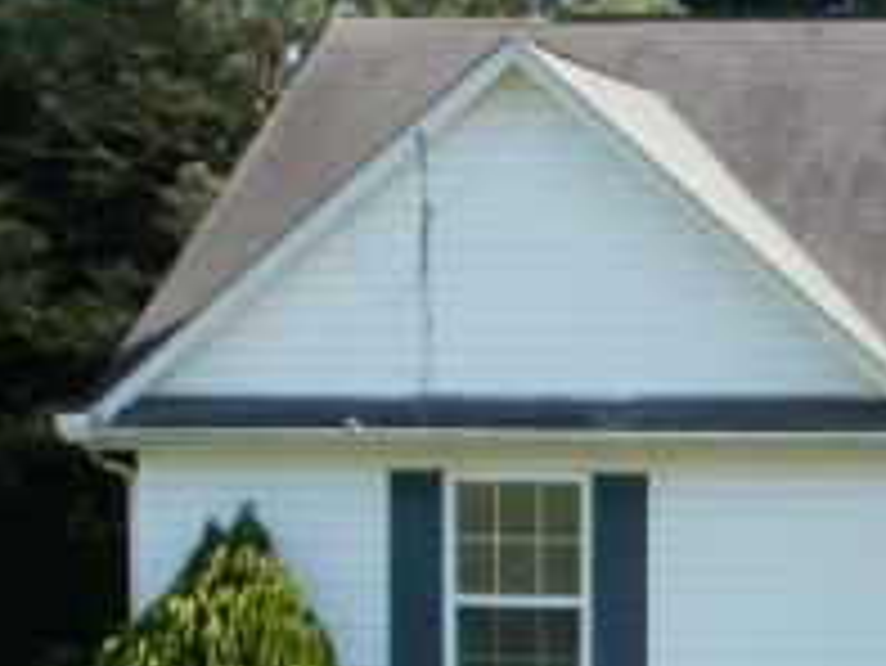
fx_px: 2996
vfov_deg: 12.6
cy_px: 522
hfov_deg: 15.6
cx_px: 1291
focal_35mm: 117
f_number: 5.6
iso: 100
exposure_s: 1/200
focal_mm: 6.3
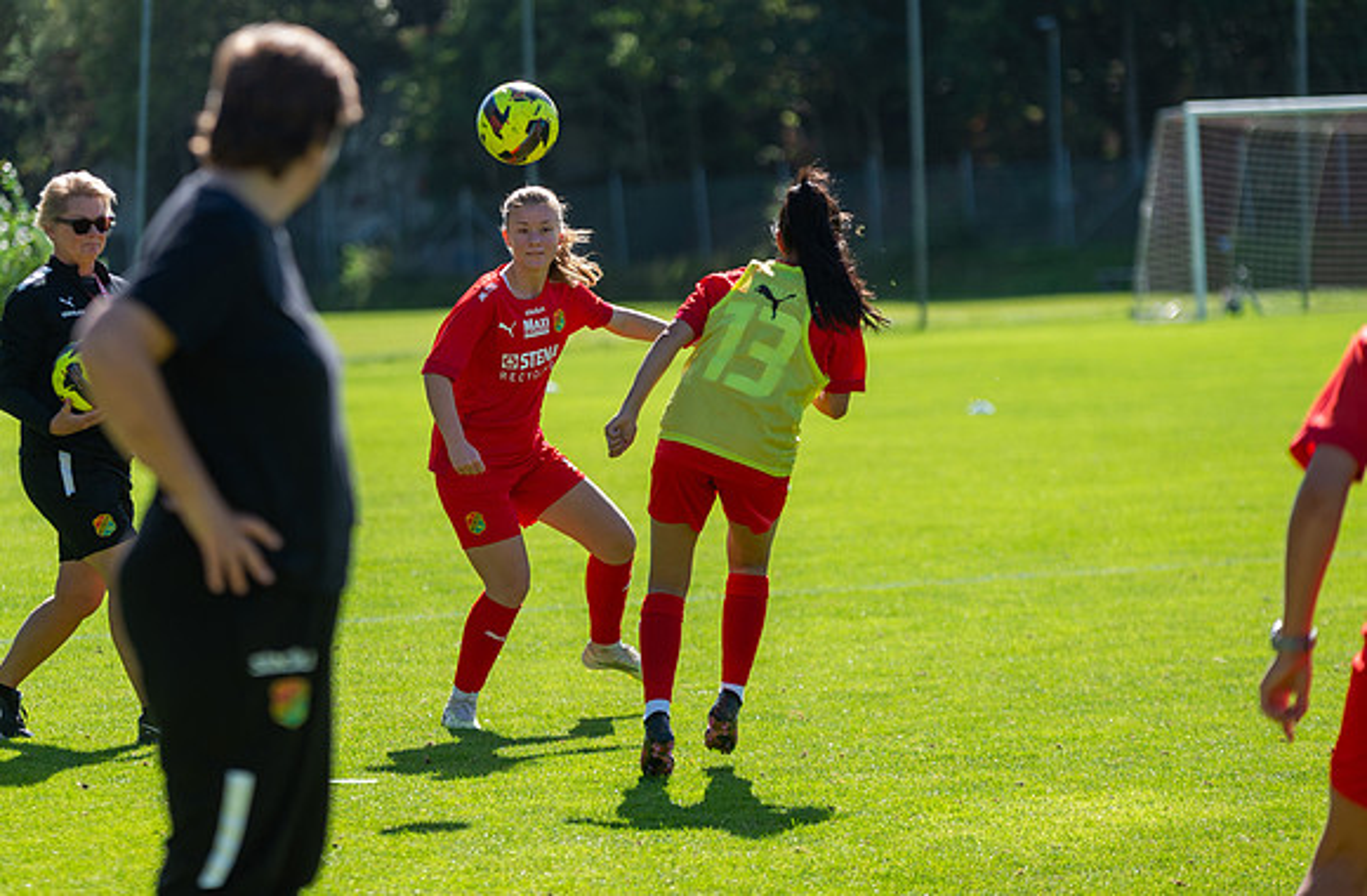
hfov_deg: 11.1
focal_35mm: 186
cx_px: 521
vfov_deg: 7.3
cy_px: 334
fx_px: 7038
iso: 220
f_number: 3.2
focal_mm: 150
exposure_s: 1/2000
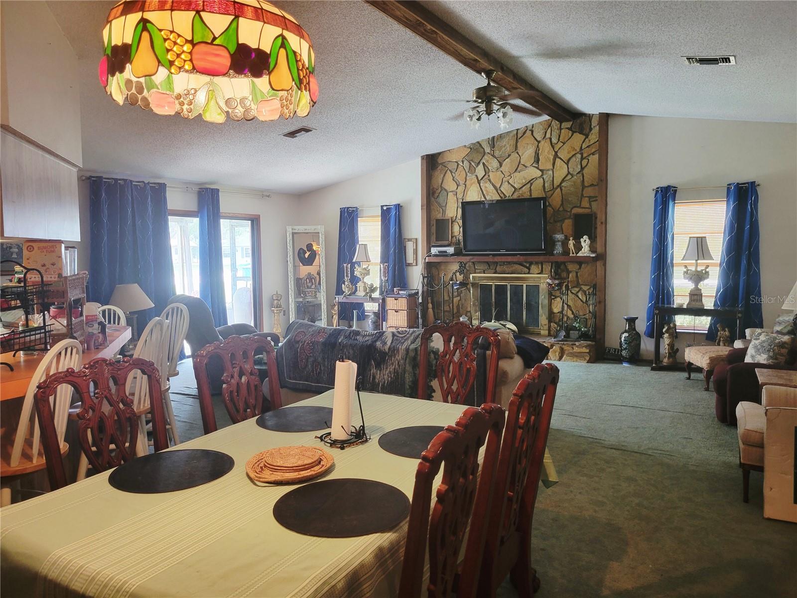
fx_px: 599
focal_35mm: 26
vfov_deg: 53.1
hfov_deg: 67.3
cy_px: 299
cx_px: 398
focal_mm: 5.4
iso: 200
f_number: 1.8
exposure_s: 1/40
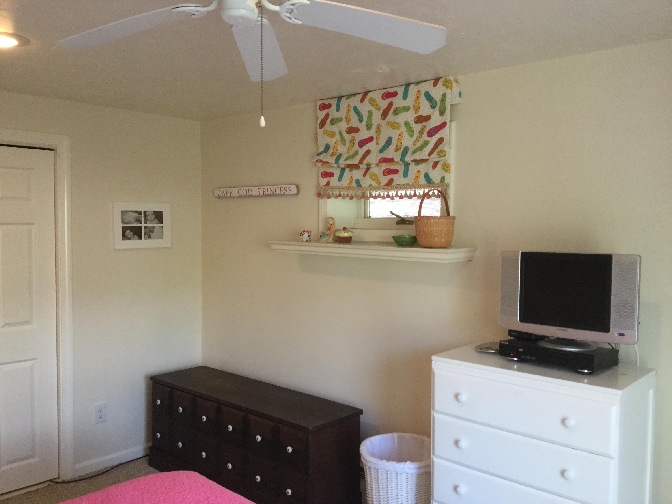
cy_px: 252
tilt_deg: -4.3
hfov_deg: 58.4
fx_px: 602
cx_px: 336
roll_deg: -0.6
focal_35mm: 31
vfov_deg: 45.4
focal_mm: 3.3
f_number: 2.4
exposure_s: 1/30
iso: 64
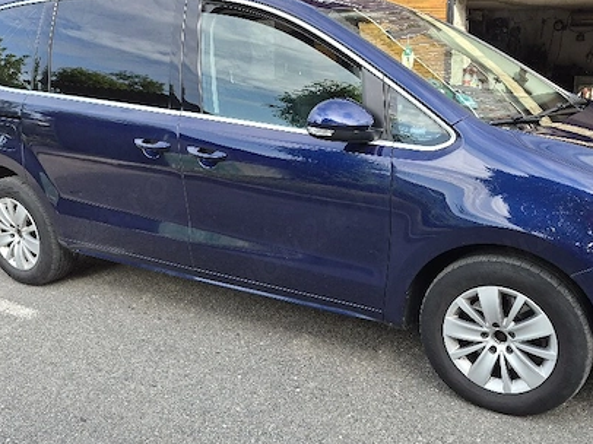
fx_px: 582
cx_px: 359
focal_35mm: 34
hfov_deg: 53.6
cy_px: 251
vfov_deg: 41.7
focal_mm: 5.4
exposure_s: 1/1000
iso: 80
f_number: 1.8
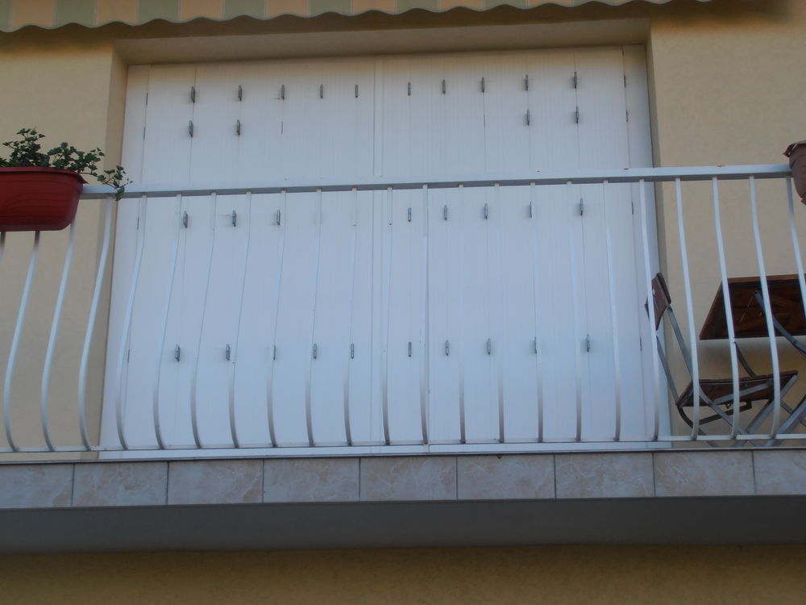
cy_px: 302
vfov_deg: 21.3
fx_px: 1607
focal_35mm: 69
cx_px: 403
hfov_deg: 28.2
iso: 80
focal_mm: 12.29
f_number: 4.8
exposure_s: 1/200
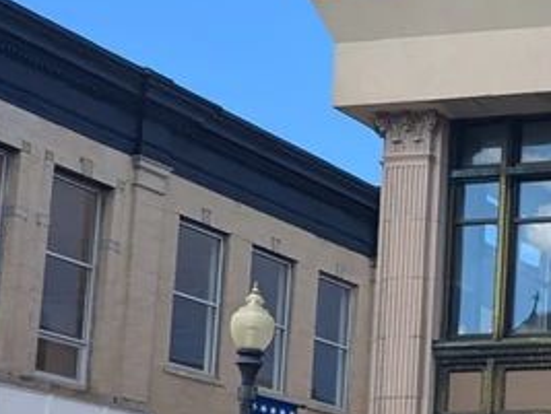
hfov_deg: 17.3
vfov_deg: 15.5
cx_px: 1001
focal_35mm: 92
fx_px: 1466
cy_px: 506
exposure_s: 1/678
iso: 34
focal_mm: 6.81
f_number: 1.85
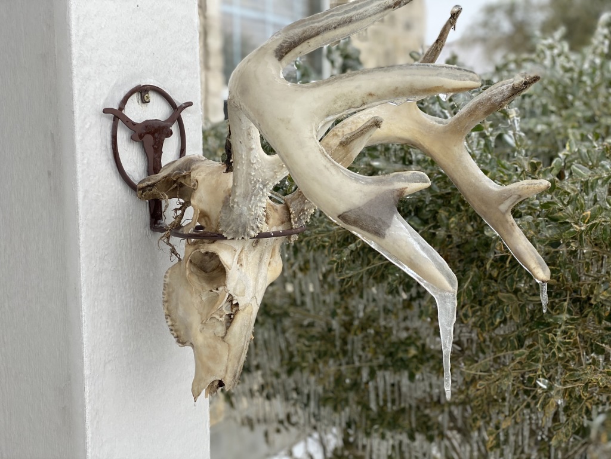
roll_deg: +0.8
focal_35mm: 52
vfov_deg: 28.0
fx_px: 918
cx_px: 306
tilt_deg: -5.0
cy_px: 230
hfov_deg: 36.8
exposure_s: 1/564
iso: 20
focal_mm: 6
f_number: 2
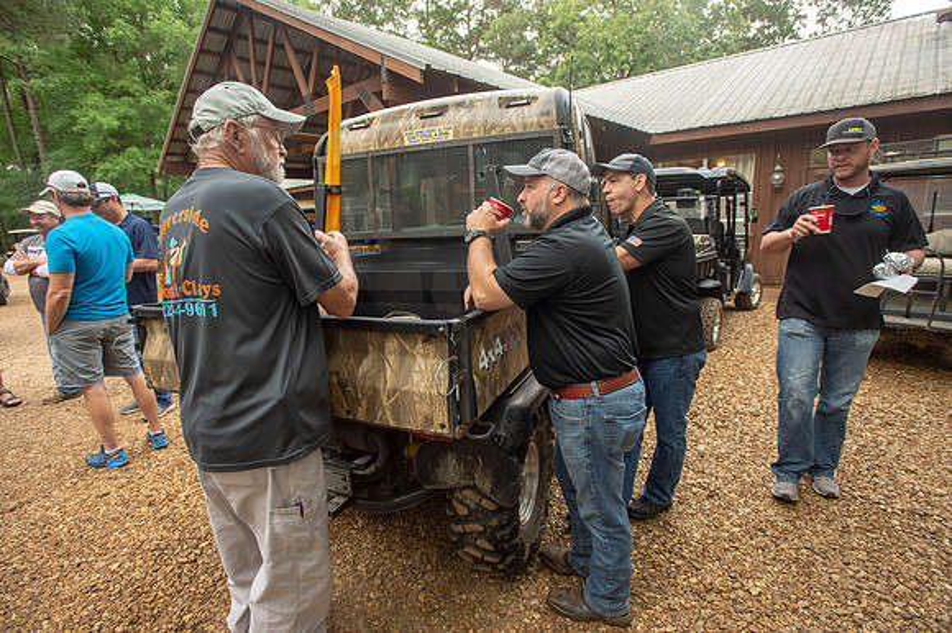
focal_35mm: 17
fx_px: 449
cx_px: 476
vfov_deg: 70.4
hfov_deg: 93.3
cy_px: 316
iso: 800
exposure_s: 1/100
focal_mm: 17
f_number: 5
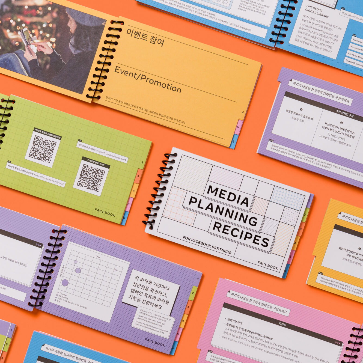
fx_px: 1008
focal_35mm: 85
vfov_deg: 20.4
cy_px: 214
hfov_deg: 20.4
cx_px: 227
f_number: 11
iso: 100
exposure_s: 1/125
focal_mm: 52
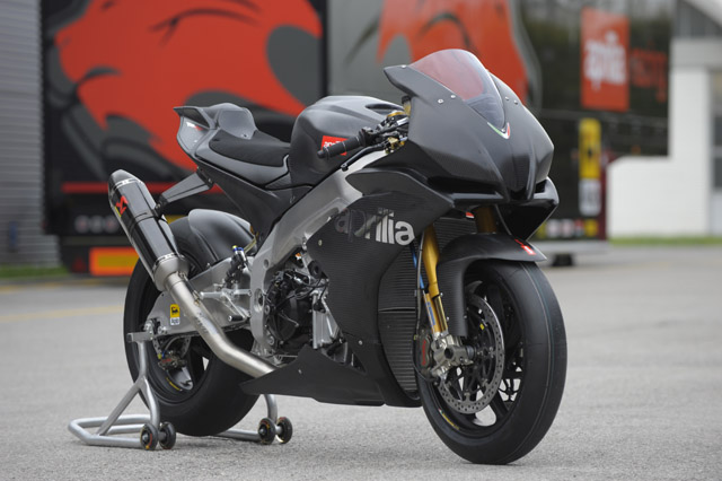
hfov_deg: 10.3
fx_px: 4009
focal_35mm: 200
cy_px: 240
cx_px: 361
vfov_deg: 6.9
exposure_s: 1/320
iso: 200
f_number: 4.5
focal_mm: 200
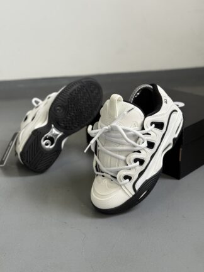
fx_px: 377
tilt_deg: -22.3
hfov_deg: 30.3
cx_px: 102
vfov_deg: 39.7
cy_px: 136
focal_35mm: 48
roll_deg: +2.3
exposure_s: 1/40
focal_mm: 6.76
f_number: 1.78
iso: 200
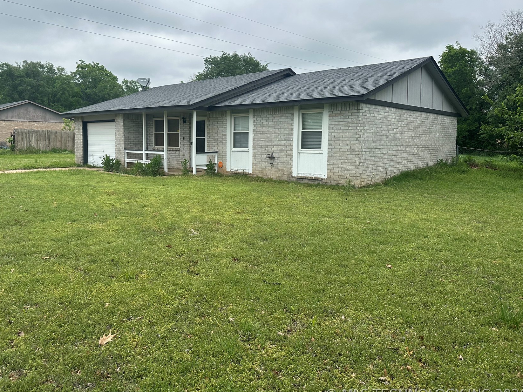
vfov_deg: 49.7
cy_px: 176
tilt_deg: -3.2
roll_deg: -1.4
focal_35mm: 28
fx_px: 423
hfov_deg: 63.2
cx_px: 226
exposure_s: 1/2809
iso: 80
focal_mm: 6.86
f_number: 1.78
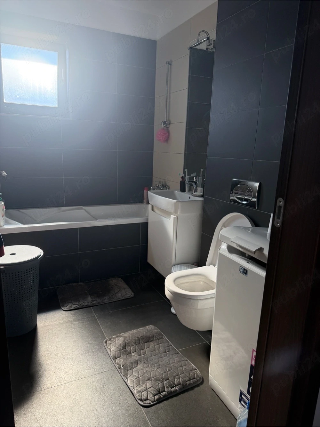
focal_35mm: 24
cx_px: 160
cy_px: 214
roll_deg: -2.0
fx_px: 296
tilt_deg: -13.8
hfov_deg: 56.8
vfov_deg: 71.6
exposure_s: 1/342
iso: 80
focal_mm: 6.76
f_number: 1.78
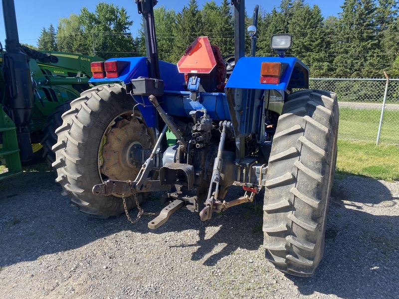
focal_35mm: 26
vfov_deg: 53.1
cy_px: 150
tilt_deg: -11.2
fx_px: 300
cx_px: 200
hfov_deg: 67.3
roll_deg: -1.0
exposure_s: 1/981
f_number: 1.8
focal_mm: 4.25
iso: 32
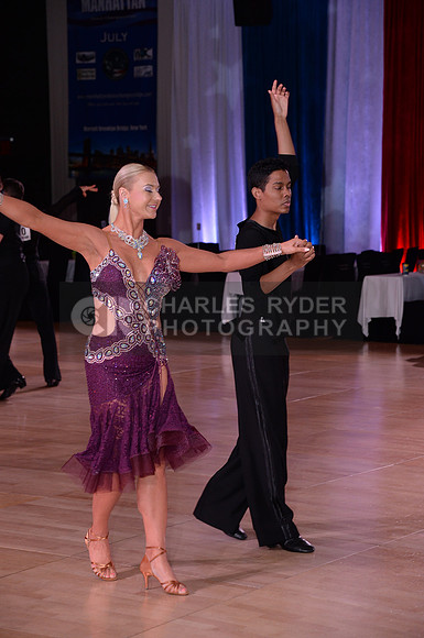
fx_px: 1630
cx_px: 212
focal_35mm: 92
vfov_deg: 22.2
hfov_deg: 14.8
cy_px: 319
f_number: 6.3
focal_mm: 92
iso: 1600
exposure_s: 1/250
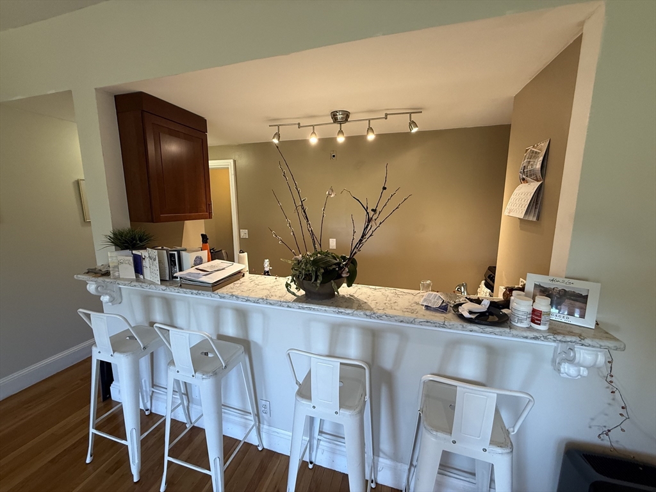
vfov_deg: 85.7
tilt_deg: -9.6
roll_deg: +0.5
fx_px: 265
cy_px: 246
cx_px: 328
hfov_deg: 102.1
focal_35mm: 14
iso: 200
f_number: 2.2
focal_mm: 2.22
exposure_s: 1/60
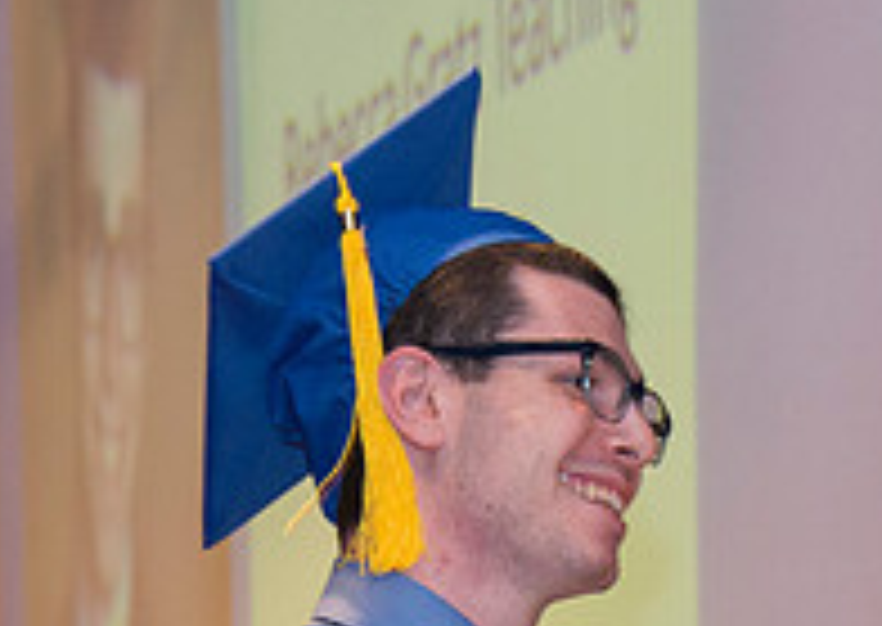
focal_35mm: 345
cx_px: 1040
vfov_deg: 4.1
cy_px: 996
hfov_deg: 5.8
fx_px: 8621
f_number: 5.3
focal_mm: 90
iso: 2000
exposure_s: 1/80
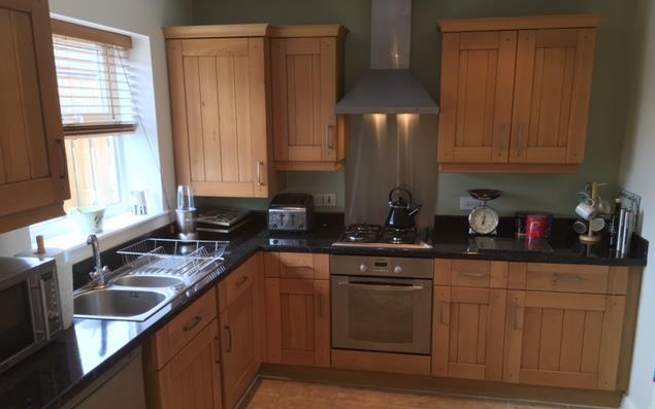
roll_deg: +1.1
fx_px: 553
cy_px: 240
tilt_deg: -13.5
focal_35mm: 31
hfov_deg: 61.2
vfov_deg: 40.5
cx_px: 329
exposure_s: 1/33
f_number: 2.2
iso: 80
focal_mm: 4.15
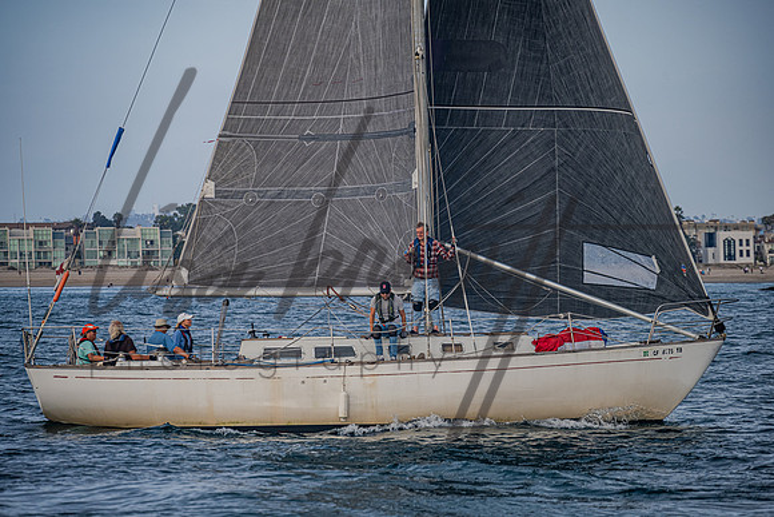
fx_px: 4464
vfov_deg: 6.6
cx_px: 387
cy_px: 258
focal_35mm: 208
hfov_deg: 9.9
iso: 400
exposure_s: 1/640
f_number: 6.3
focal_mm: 200
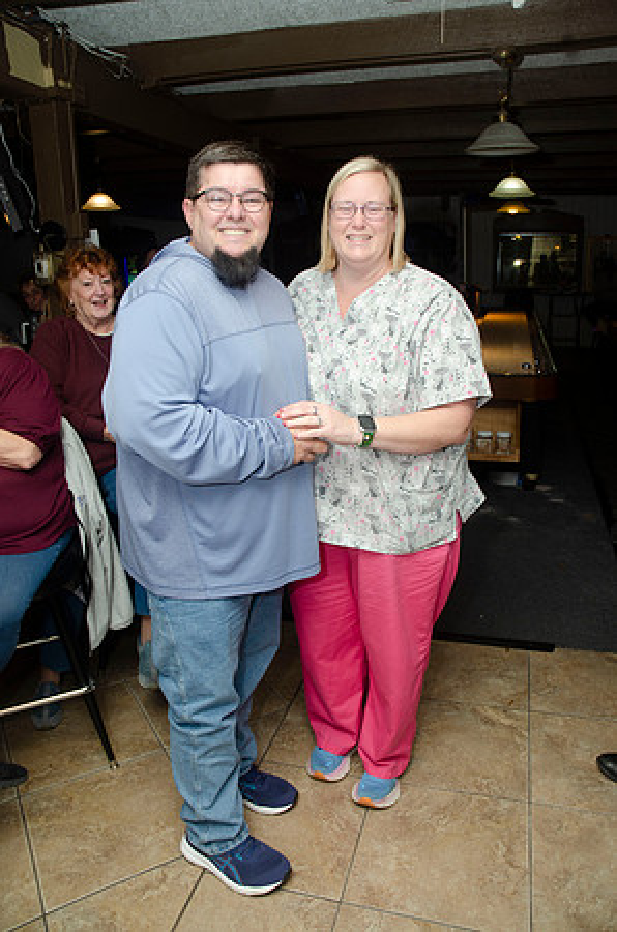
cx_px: 308
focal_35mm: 27
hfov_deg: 47.7
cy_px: 466
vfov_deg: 67.5
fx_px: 697
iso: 400
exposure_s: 1/100
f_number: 5.6
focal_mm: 18
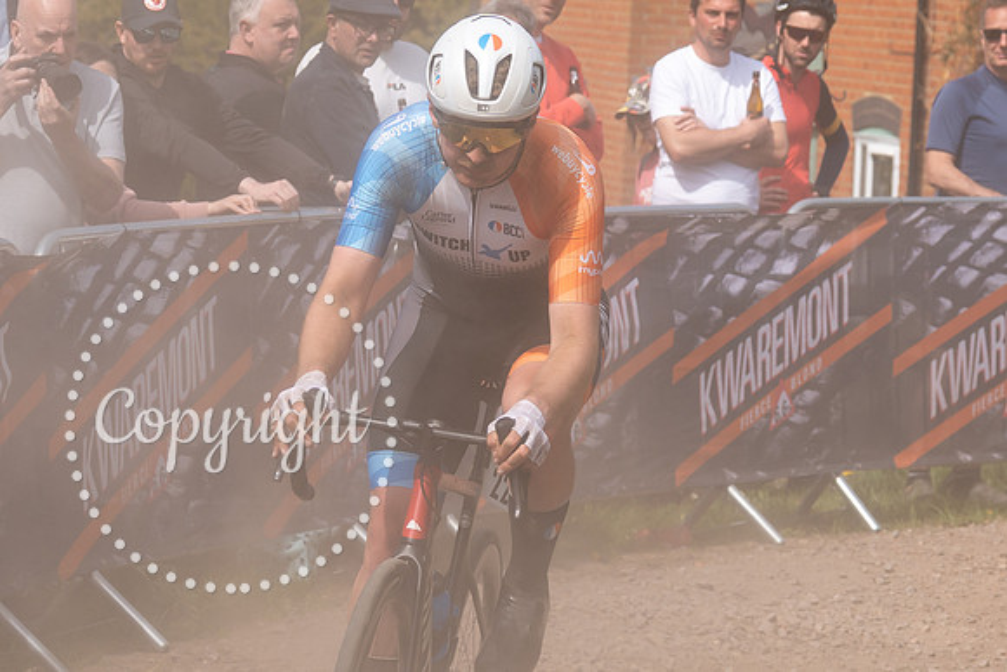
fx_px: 5402
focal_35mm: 193
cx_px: 560
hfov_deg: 10.6
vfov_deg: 7.1
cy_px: 167
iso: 125
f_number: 5
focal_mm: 70
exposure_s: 1/1000
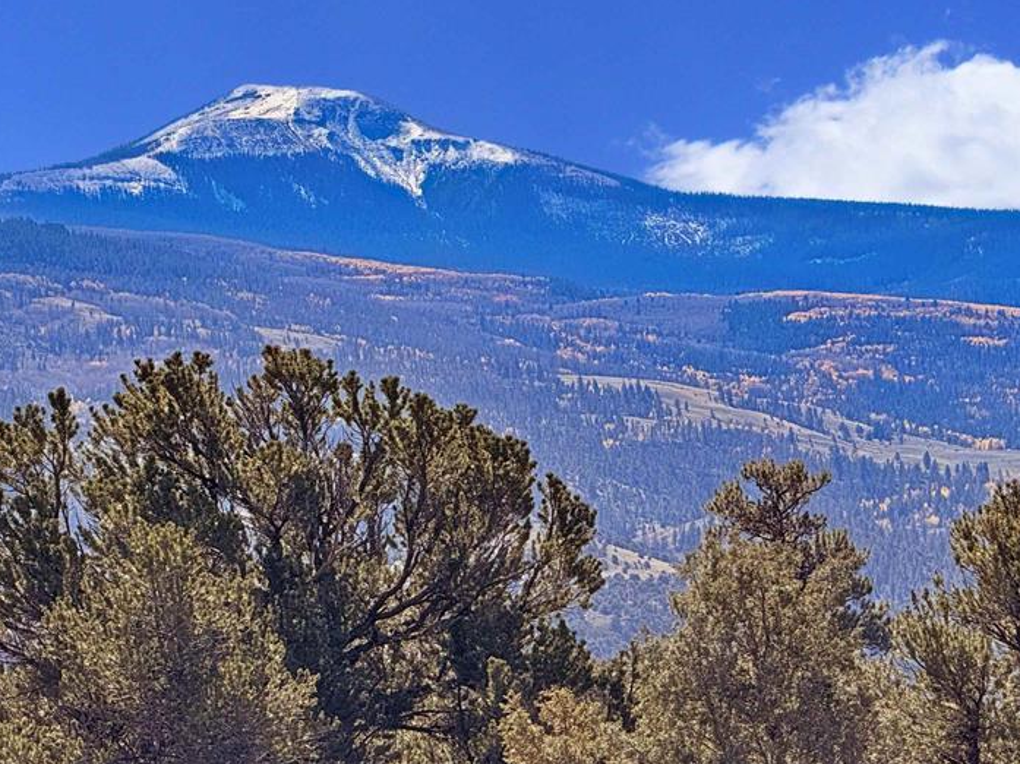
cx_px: 388
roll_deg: +1.0
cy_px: 370
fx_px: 5802
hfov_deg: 10.0
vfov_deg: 7.5
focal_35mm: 197
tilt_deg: +2.7
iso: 25
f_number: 2.8
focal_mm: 16.89
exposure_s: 1/638
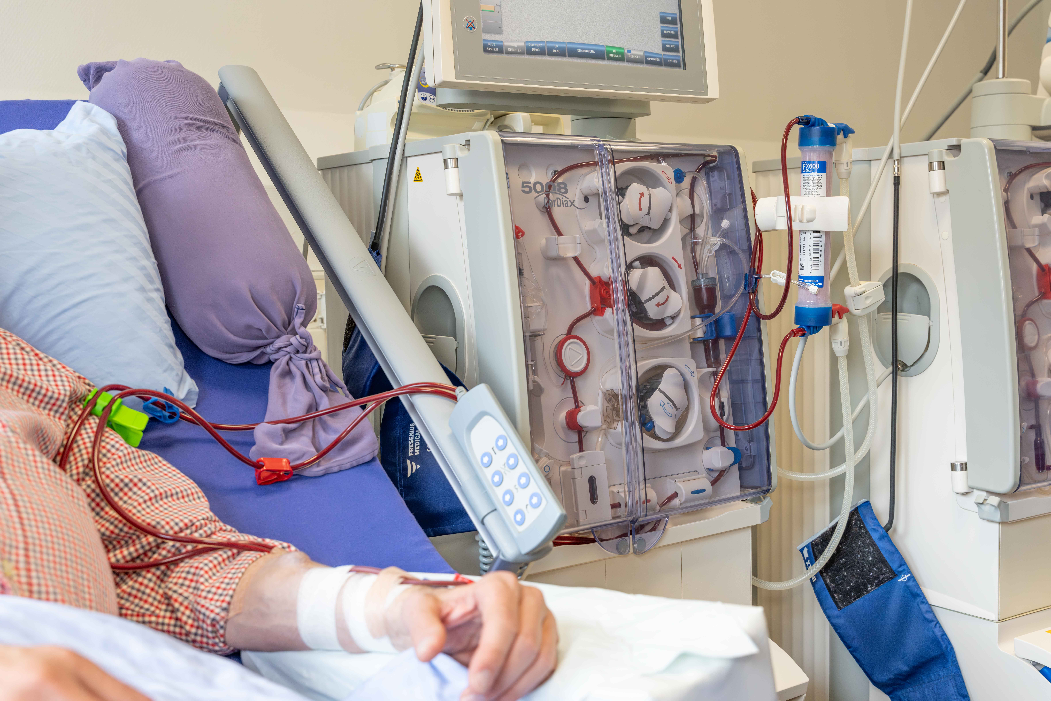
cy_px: 350
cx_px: 526
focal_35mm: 37
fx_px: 1071
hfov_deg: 52.3
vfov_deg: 36.2
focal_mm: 36.7
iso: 1600
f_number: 5
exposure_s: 1/320
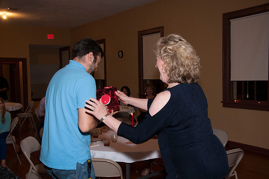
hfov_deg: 46.5
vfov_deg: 31.8
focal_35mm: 42
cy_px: 90
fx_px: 313
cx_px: 134
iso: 800
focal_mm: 28
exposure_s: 1/80
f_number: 5.6
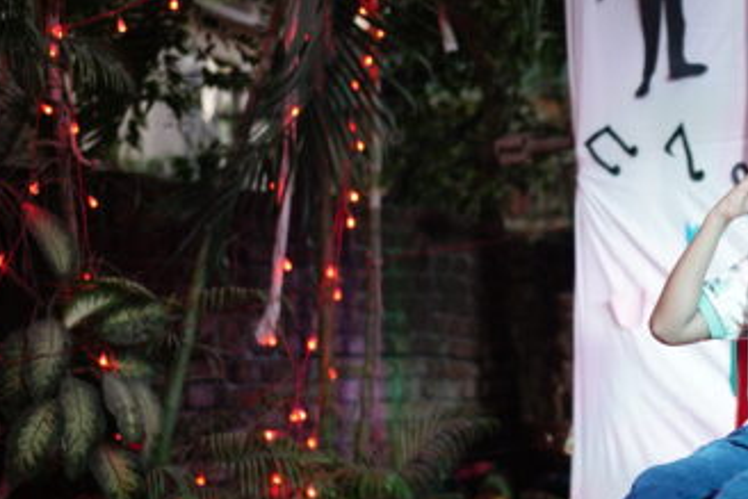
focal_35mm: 82
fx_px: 1704
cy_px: 287
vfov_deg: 16.7
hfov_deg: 23.4
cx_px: 803
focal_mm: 35
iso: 500
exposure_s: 1/500
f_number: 1.4
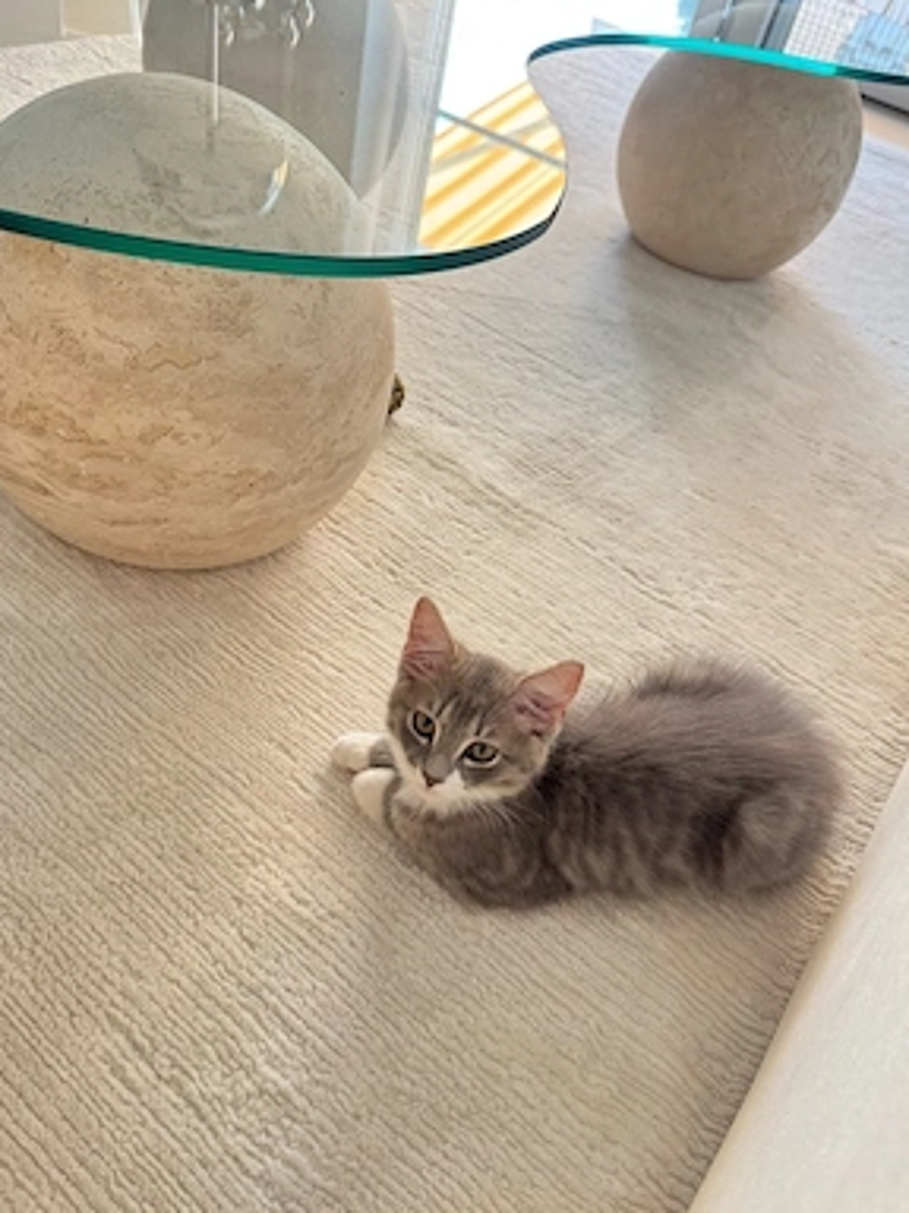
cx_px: 451
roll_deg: -15.1
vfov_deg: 69.4
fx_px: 875
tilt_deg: -44.9
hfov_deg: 54.9
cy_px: 613
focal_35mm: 25
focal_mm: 6.76
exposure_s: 1/60
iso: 320
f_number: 1.78
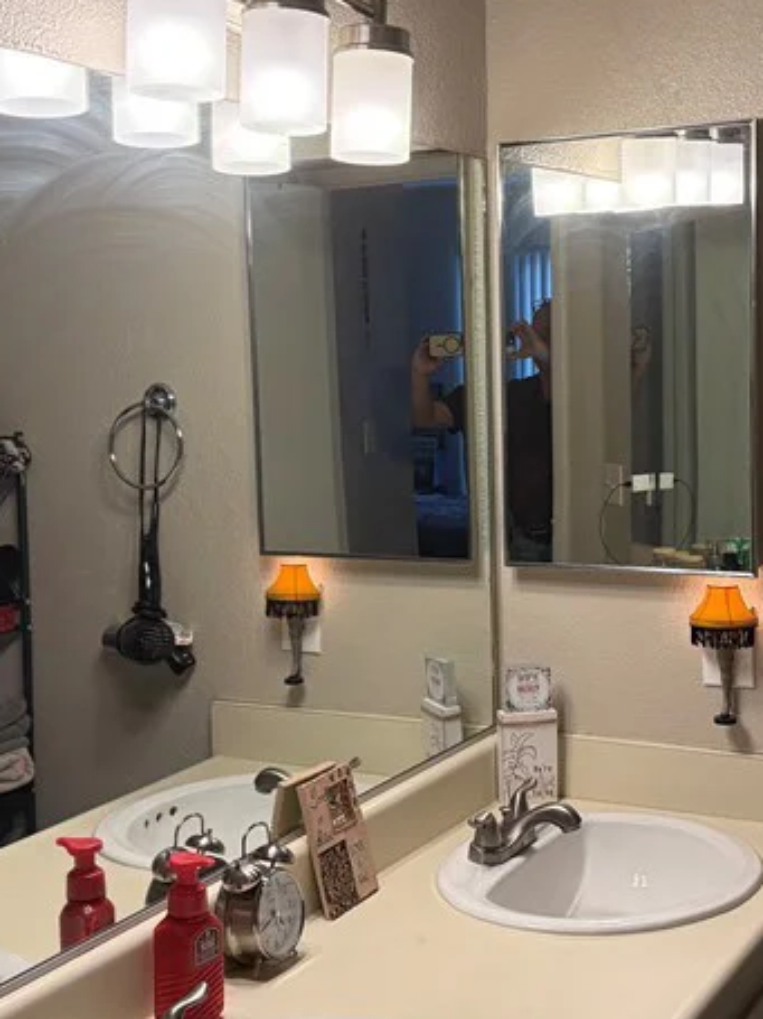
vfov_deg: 35.5
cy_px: 488
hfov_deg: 27.0
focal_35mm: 54
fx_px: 1588
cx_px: 439
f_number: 1.78
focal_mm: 6.76
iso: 200
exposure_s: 1/199
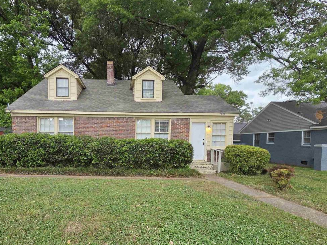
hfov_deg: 89.3
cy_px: 152
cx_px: 124
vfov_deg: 73.6
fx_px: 161
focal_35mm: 17
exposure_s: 1/120
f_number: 2.2
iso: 125
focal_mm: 2.2
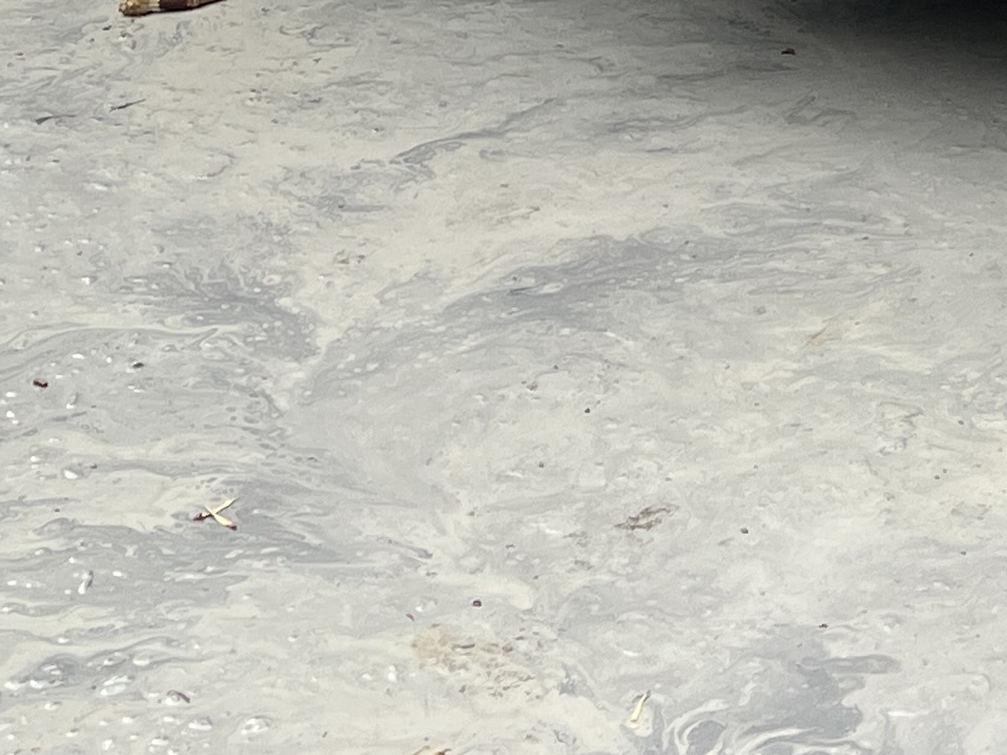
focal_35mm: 126
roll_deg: +0.8
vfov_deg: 10.2
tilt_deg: -5.3
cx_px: 880
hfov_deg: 15.5
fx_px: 3665
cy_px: -1053
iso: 50
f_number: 1.6
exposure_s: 1/304
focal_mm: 5.1
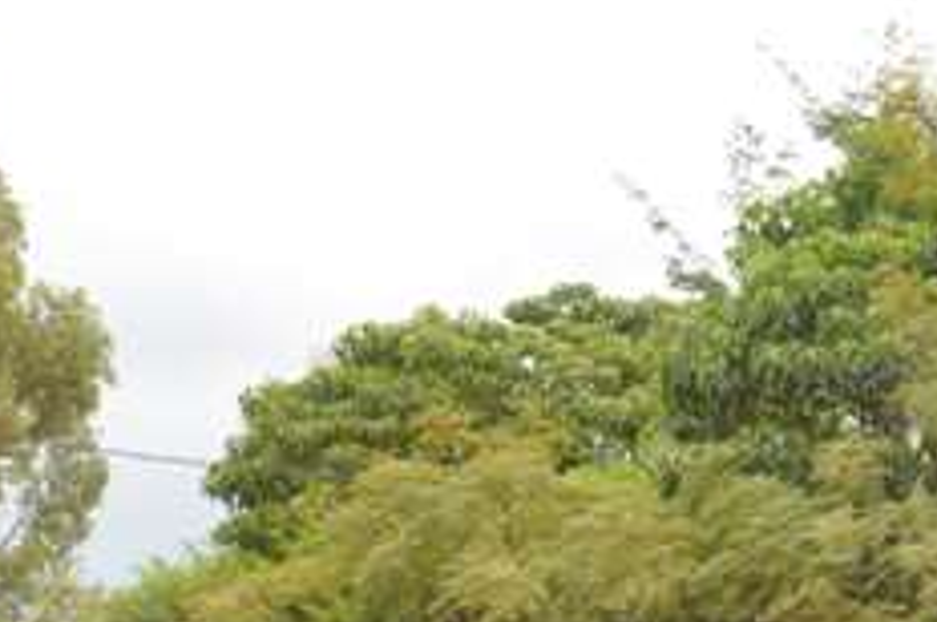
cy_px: 1036
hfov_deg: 16.4
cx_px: 788
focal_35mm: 124
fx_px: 3223
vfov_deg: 10.5
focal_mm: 24
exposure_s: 1/250
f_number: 8
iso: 320
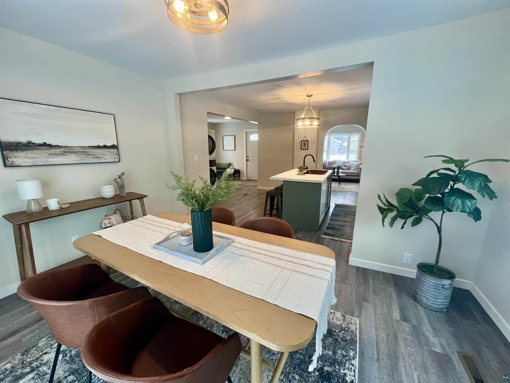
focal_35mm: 13
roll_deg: +0.0
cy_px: 192
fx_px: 192
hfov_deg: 106.2
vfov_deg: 89.9
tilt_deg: -13.1
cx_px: 255
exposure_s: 1/120
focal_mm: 1.57
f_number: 1.8
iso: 200
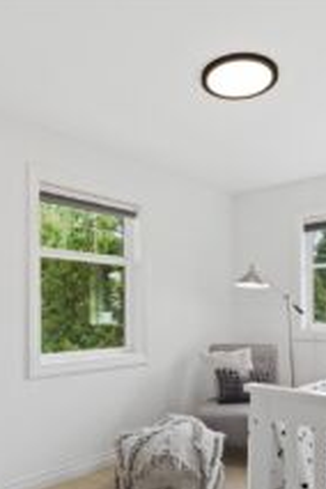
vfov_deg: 61.3
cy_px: 300
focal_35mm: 30
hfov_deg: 43.5
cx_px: 188
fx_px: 407
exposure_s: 1/5
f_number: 9
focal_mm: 16
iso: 160
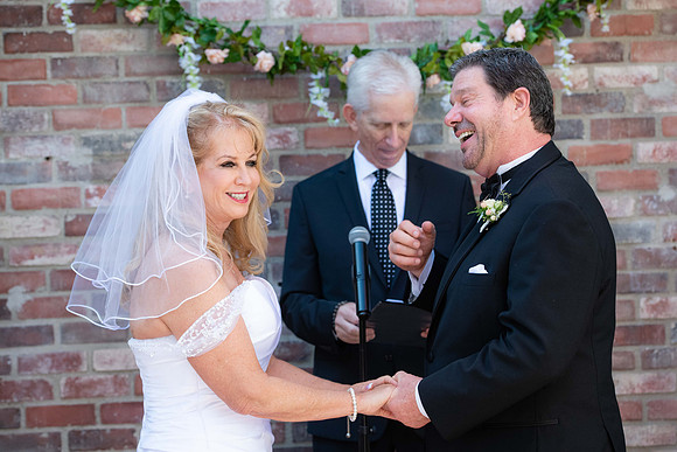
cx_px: 338
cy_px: 226
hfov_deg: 23.6
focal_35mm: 86
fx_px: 1618
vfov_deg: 15.9
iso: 800
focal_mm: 86
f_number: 4.5
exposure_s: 1/800
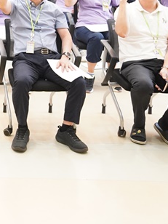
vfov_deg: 25.0
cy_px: 9
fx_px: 485
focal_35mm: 75
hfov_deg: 17.2
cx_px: -101
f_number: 2.8
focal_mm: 24
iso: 5000
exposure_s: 1/200
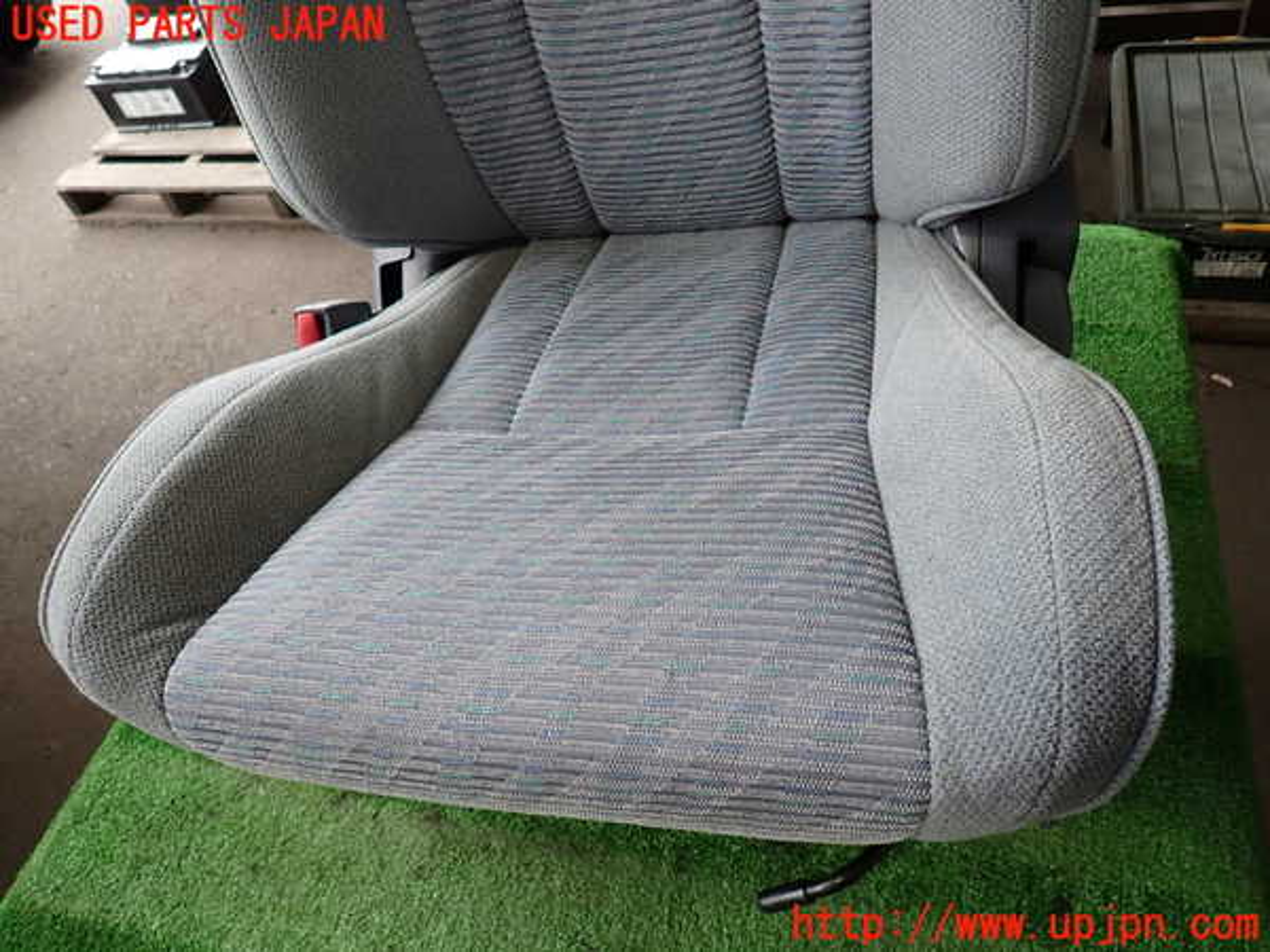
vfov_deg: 54.9
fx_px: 917
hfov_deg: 69.4
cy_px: 476
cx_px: 635
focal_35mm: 25
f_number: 2
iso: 100
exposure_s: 1/60
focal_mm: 4.5
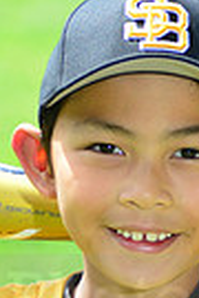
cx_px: 159
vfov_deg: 2.4
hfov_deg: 1.6
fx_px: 7147
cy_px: 284
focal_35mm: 862
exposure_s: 1/200
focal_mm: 200
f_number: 8
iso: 200
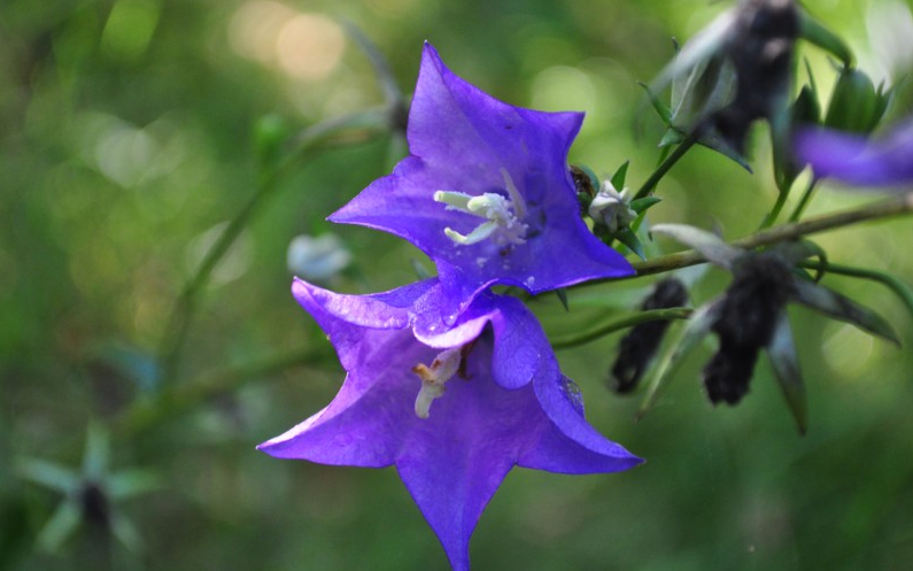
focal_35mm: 85
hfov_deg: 24.5
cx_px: 455
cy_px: 276
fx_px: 2103
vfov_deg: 15.5
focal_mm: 55
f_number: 5.6
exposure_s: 1/125
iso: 800
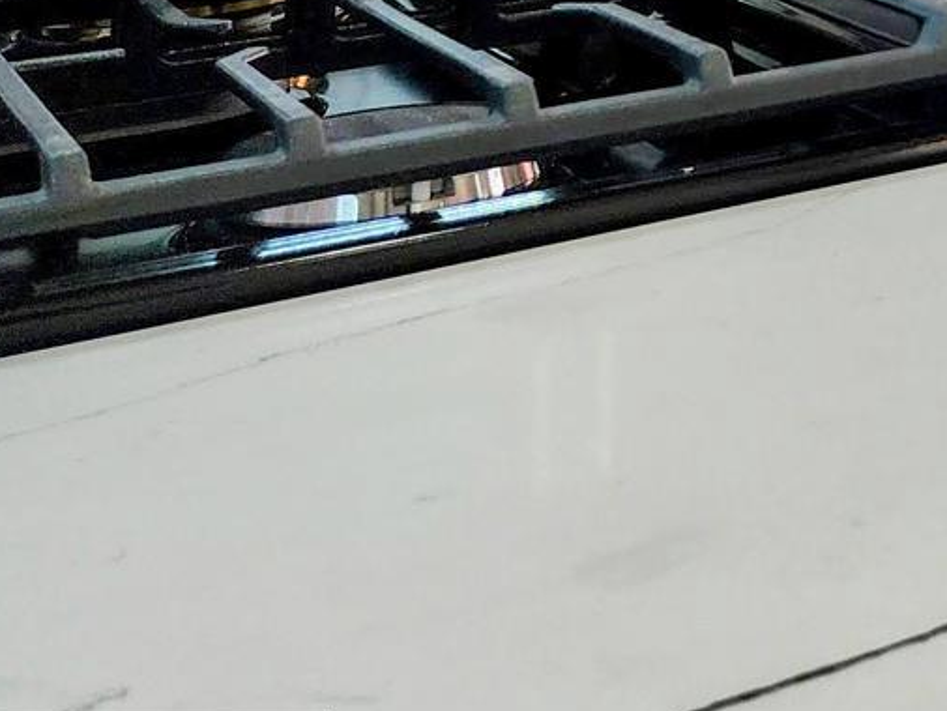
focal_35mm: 93
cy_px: -567
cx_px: 1774
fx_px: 2545
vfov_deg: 14.1
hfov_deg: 16.9
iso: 64
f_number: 1.8
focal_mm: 6.4
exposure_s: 1/120
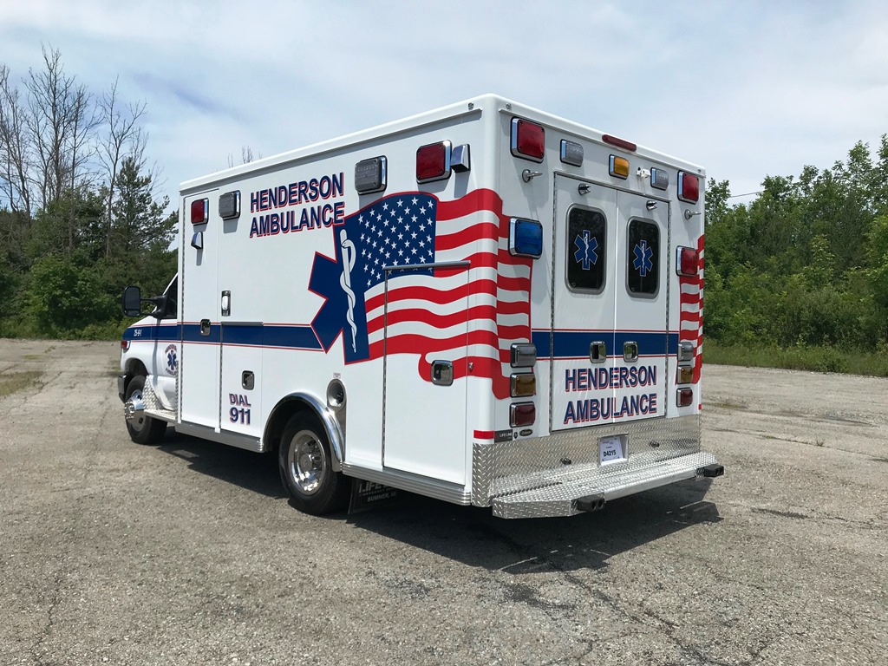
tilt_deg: +0.0
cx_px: 444
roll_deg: -2.2
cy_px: 333
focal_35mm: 28
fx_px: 718
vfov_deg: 49.7
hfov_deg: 63.4
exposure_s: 1/4566
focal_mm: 3.99
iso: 20
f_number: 1.8
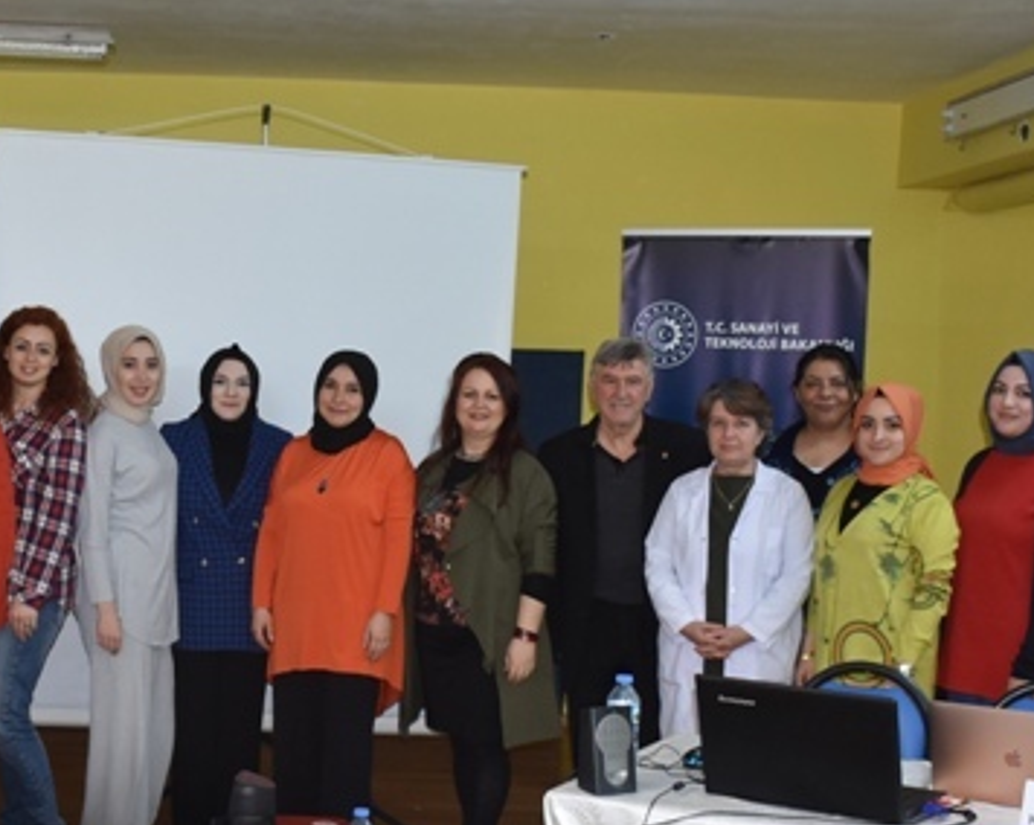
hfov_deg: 32.3
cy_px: 492
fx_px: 1742
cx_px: 241
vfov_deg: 26.6
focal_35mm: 57
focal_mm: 18
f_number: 3.5
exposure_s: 1/60
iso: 800
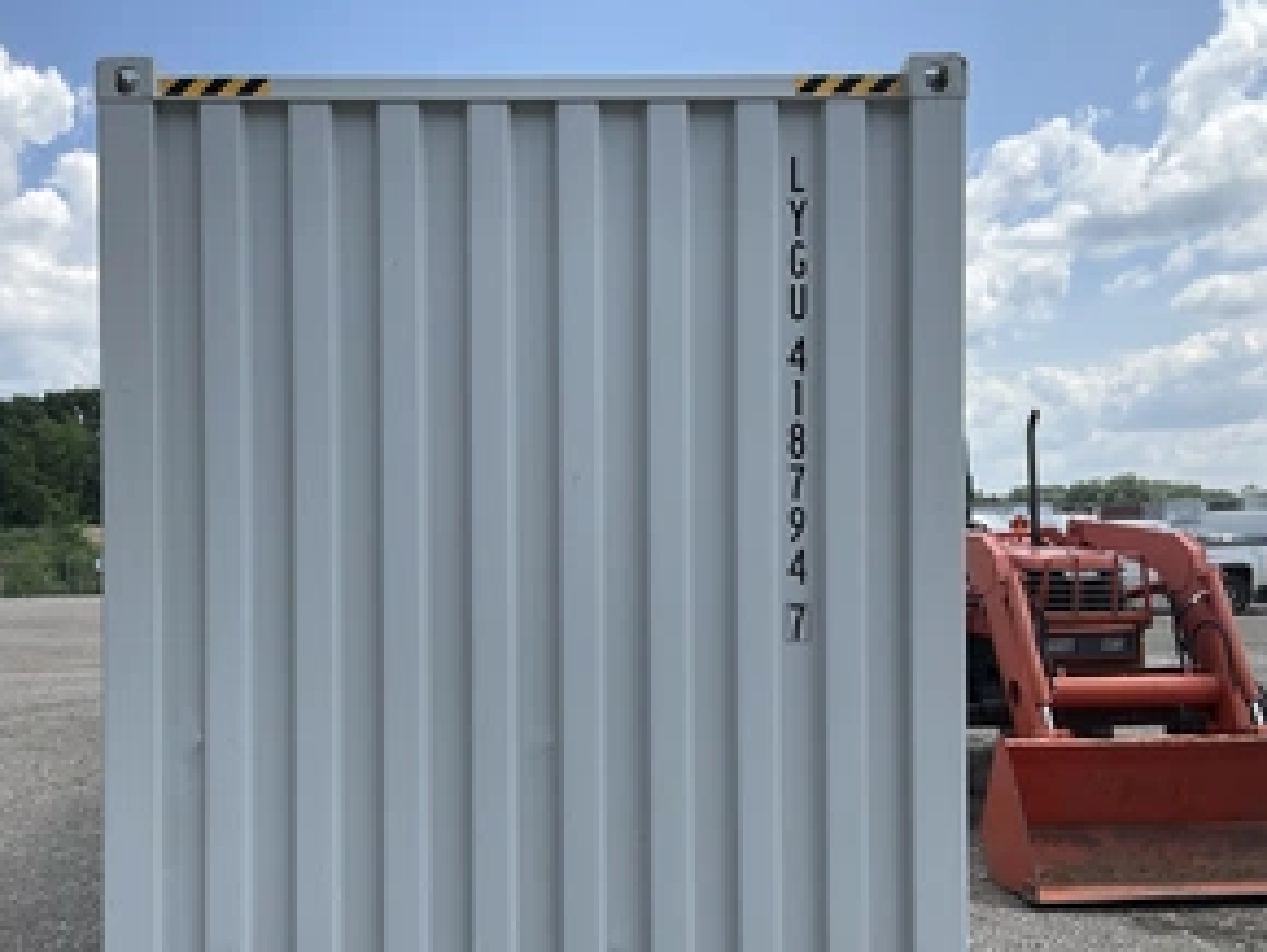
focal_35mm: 40
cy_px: 559
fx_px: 1465
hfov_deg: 46.5
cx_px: 507
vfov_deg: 35.9
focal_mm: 3
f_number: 1.8
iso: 25
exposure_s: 1/1534
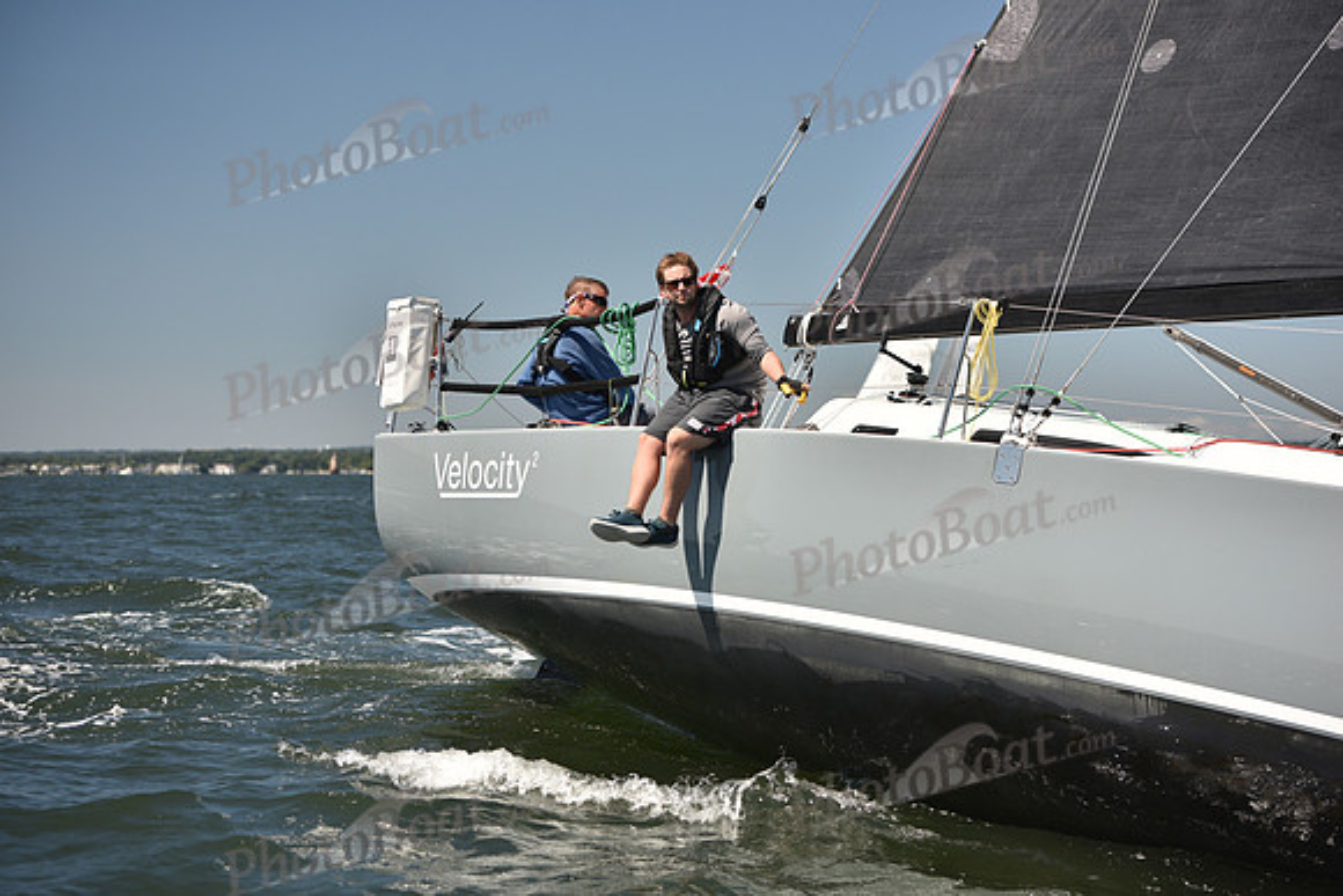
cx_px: 672
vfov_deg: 15.9
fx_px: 3209
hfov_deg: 23.6
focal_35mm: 86
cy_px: 448
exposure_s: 1/1250
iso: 250
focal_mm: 86
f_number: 3.5
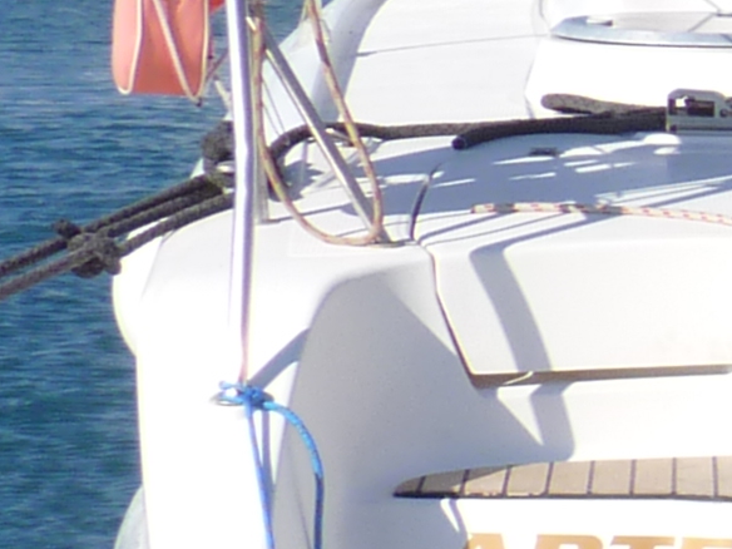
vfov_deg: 8.0
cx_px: 2096
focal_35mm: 185
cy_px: 627
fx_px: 3912
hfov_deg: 9.0
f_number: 3.6
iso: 80
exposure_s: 1/1000
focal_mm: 4.8
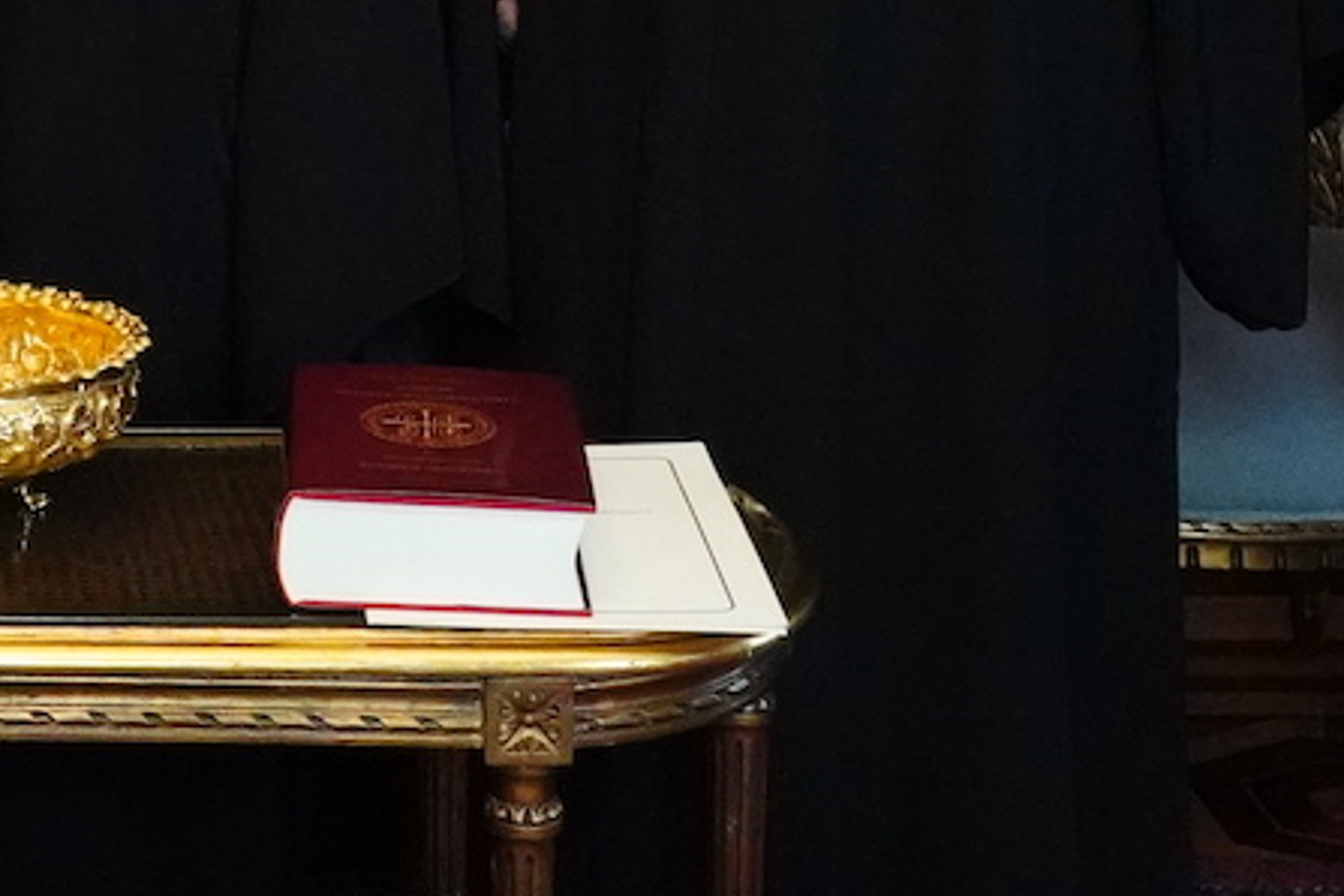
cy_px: -391
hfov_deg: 18.5
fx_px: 3845
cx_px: -367
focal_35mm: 103
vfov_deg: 12.7
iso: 16000
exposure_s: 1/250
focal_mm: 24
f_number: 8
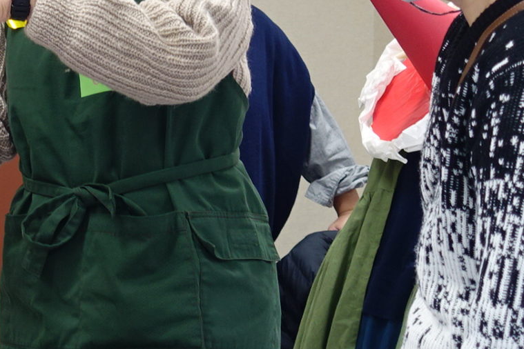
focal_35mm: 145
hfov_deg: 13.9
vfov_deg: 9.4
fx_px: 2110
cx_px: -50
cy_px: -18
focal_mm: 15.74
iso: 200
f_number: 2.8
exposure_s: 1/50
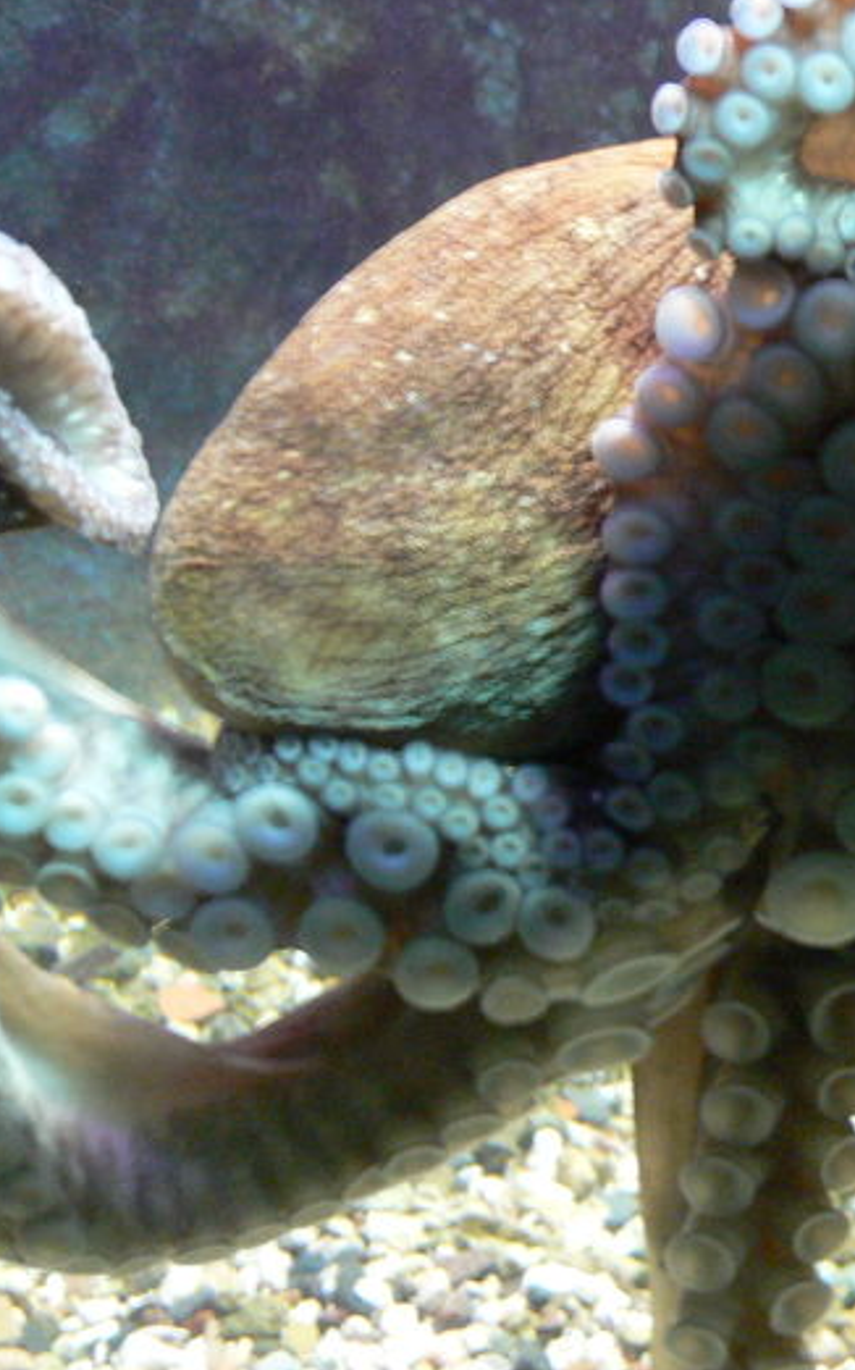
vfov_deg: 27.4
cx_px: 1081
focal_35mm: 75
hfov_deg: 16.5
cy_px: 537
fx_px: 2798
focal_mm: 8.7
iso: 200
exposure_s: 1/4
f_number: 2.8
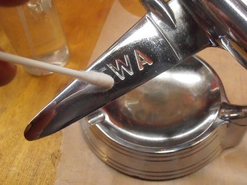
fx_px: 264
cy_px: 92
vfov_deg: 38.7
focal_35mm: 37
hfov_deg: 50.1
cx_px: 124
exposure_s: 1/80
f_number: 3.9
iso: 800
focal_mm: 6.61
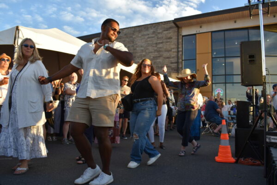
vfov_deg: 43.6
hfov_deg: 61.9
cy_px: 92
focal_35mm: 30
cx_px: 138
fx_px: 231
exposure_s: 1/250
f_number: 5.6
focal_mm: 20
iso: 280
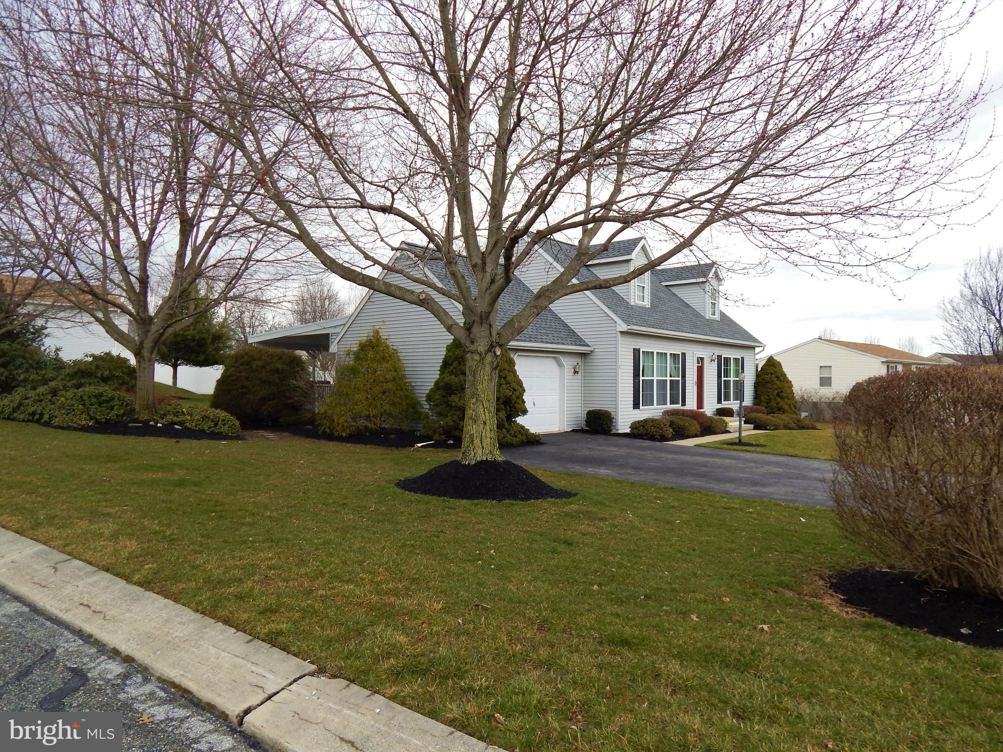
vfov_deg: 58.9
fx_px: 666
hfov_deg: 73.9
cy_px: 376
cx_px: 502
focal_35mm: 23
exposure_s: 1/400
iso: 125
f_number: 3
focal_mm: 4
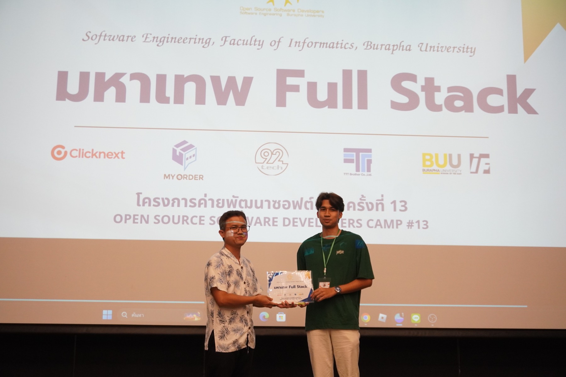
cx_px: 283
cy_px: 188
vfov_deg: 30.8
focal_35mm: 44
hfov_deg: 45.0
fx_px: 684
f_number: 5
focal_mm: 29
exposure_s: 1/80
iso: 2000
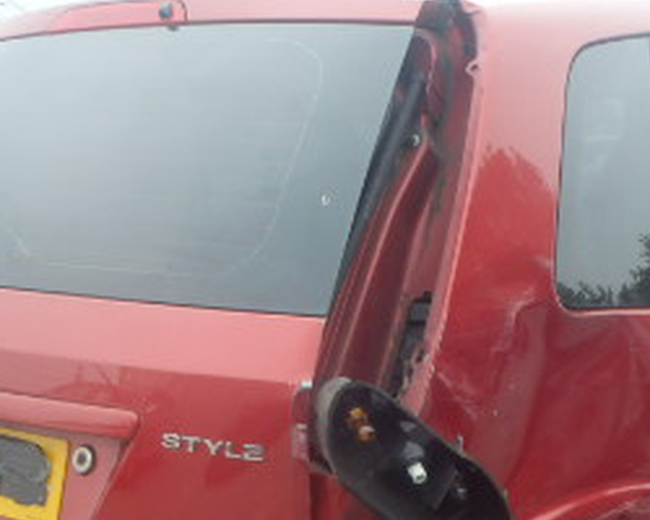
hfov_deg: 26.9
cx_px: 463
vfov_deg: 21.1
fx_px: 1347
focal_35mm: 70
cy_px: 520
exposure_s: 1/125
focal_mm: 5
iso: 125
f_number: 3.9
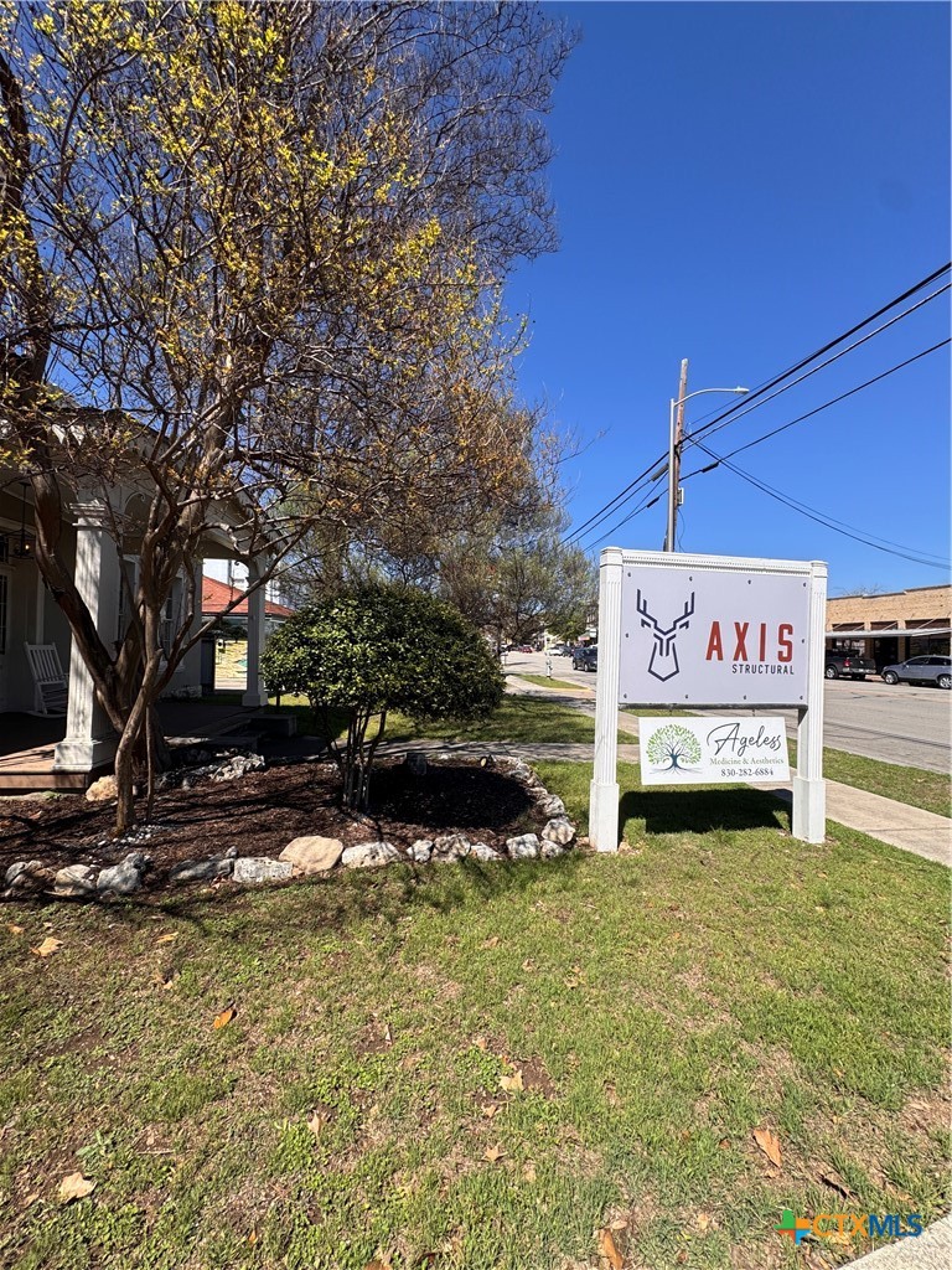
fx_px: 513
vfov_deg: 102.1
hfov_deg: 85.7
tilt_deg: +1.5
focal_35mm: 14
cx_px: 476
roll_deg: -0.3
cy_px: 635
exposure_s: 1/1236
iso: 40
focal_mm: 2.22
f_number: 2.2
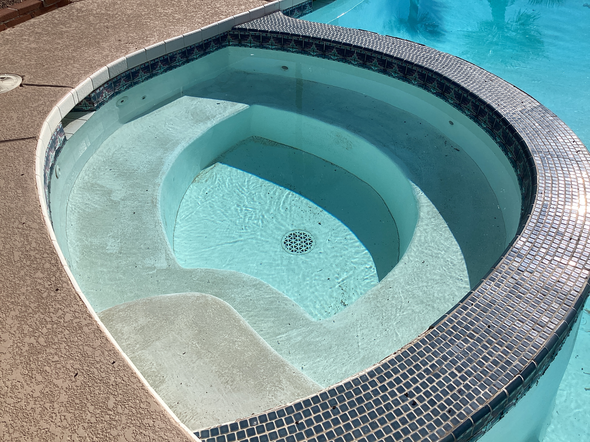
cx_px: 295
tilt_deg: -40.2
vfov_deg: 45.4
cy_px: 221
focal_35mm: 31
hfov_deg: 58.4
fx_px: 528
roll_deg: -1.1
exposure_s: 1/3135
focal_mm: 3.3
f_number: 2.4
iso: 25
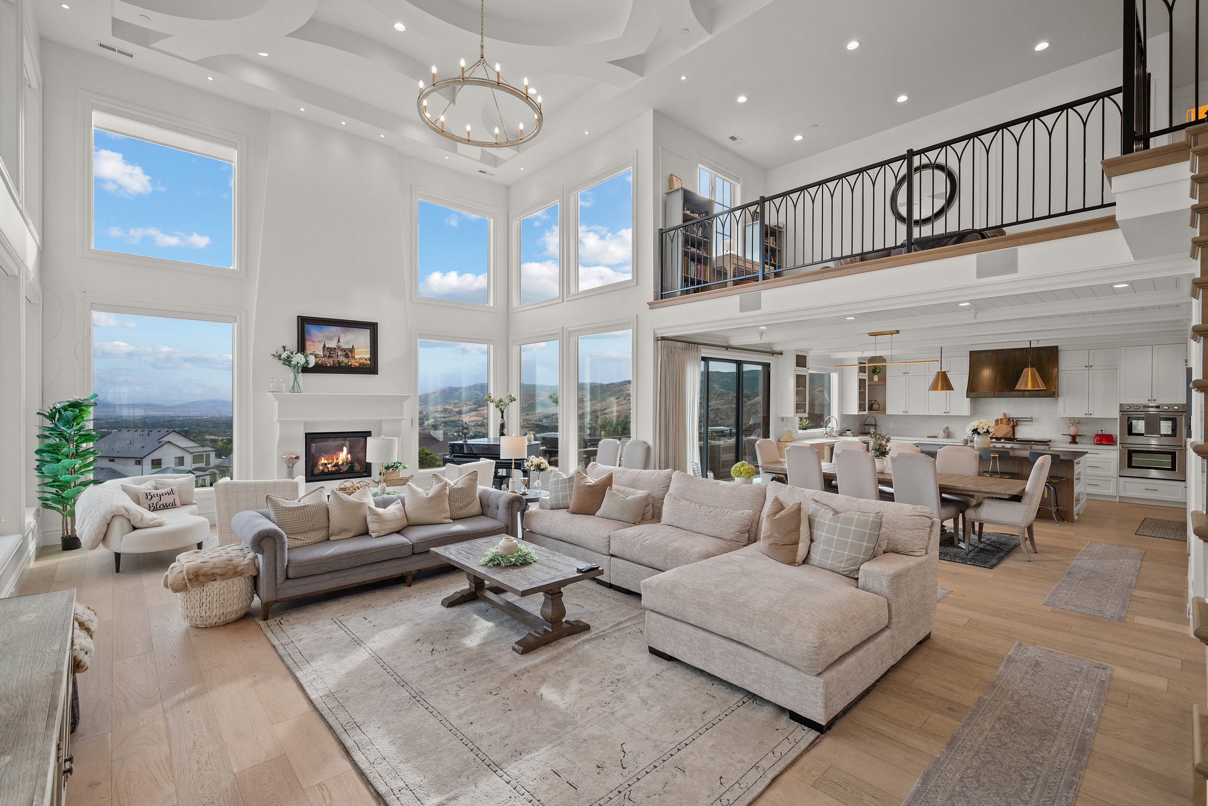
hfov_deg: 96.7
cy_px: 403
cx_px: 604
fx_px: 537
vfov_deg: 73.8
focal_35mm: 16
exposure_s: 1/13
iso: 500
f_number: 8
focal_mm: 16
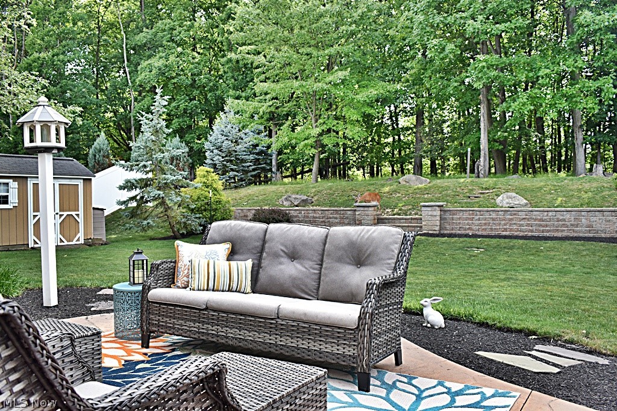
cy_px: 206
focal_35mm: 32
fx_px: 540
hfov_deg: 59.5
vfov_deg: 41.7
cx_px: 308
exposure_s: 1/250
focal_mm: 21
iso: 360
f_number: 5.6
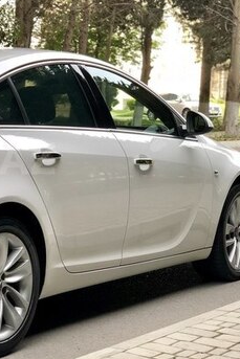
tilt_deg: -3.0
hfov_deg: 12.8
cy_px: 159
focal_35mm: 104
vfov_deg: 19.6
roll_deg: -1.8
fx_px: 1039
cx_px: -52
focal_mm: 6
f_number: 2.4
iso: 20
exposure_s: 1/100
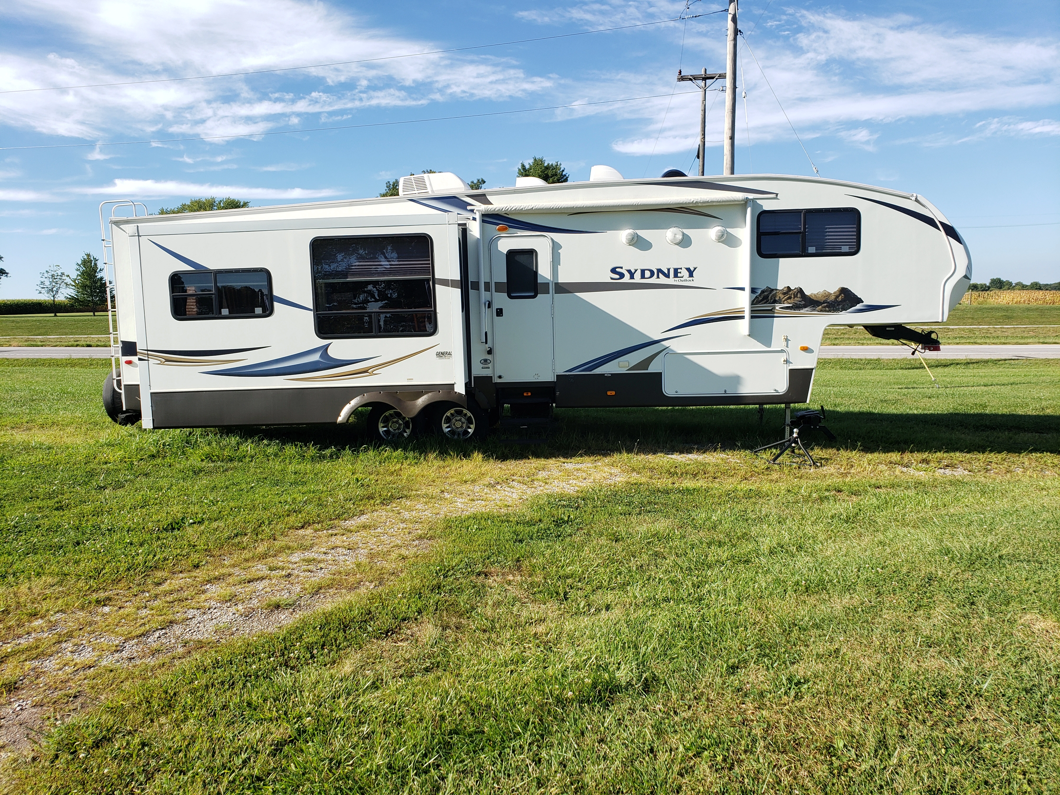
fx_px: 796
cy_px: 398
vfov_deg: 53.1
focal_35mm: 26
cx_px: 530
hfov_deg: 67.3
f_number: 2.4
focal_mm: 4.3
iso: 50
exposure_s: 1/942
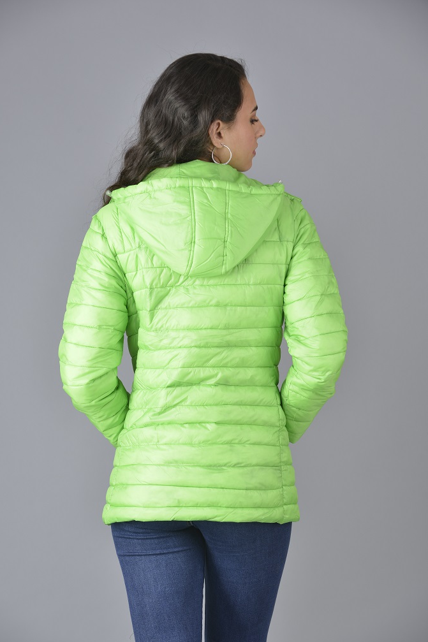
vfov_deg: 16.9
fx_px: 2158
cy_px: 327
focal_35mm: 121
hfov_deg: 11.3
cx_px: 205
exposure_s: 1/160
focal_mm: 116
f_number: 8
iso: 100
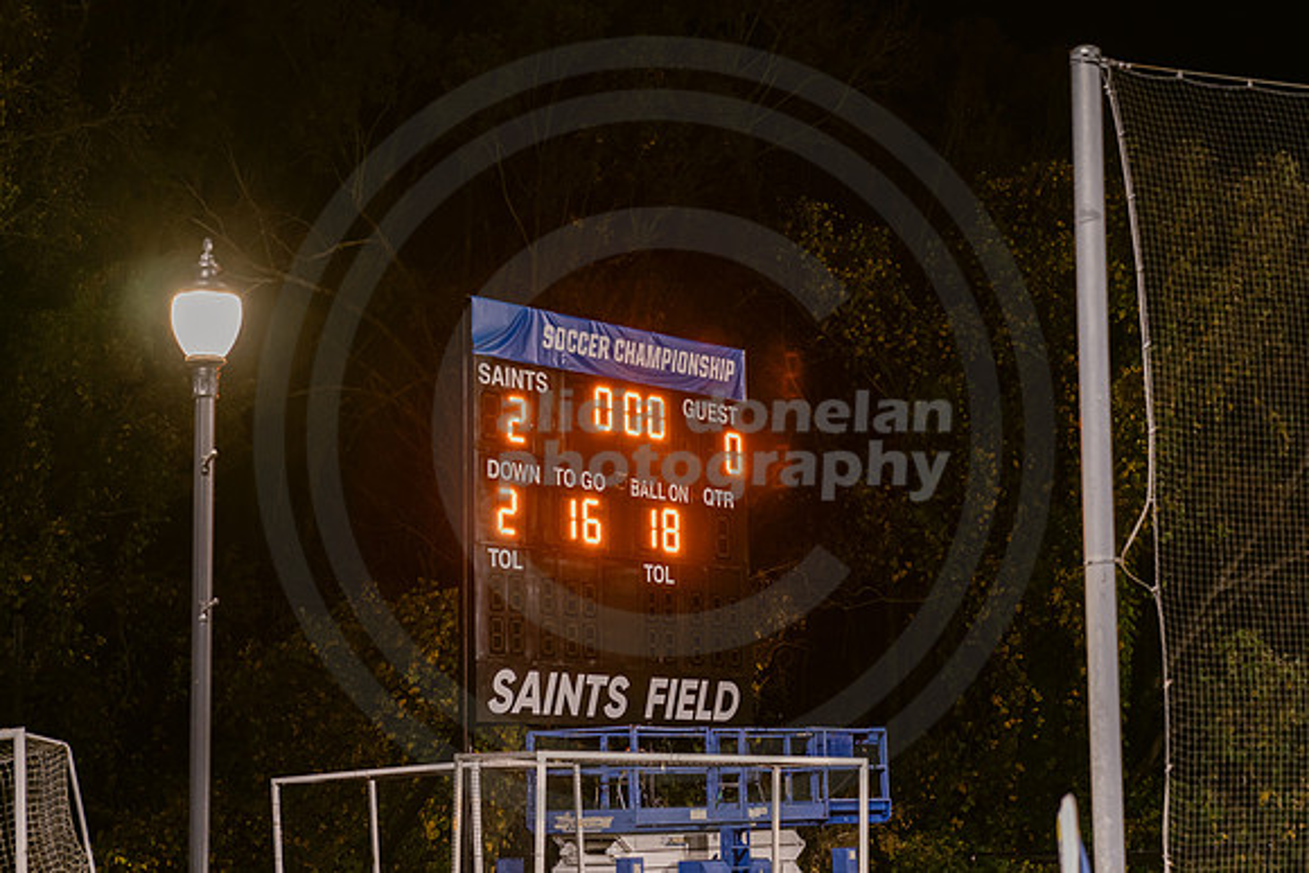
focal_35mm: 70
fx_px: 2546
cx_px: 654
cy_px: 436
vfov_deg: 19.5
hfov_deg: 28.8
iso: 2500
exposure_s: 1/40
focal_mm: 70
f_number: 2.8
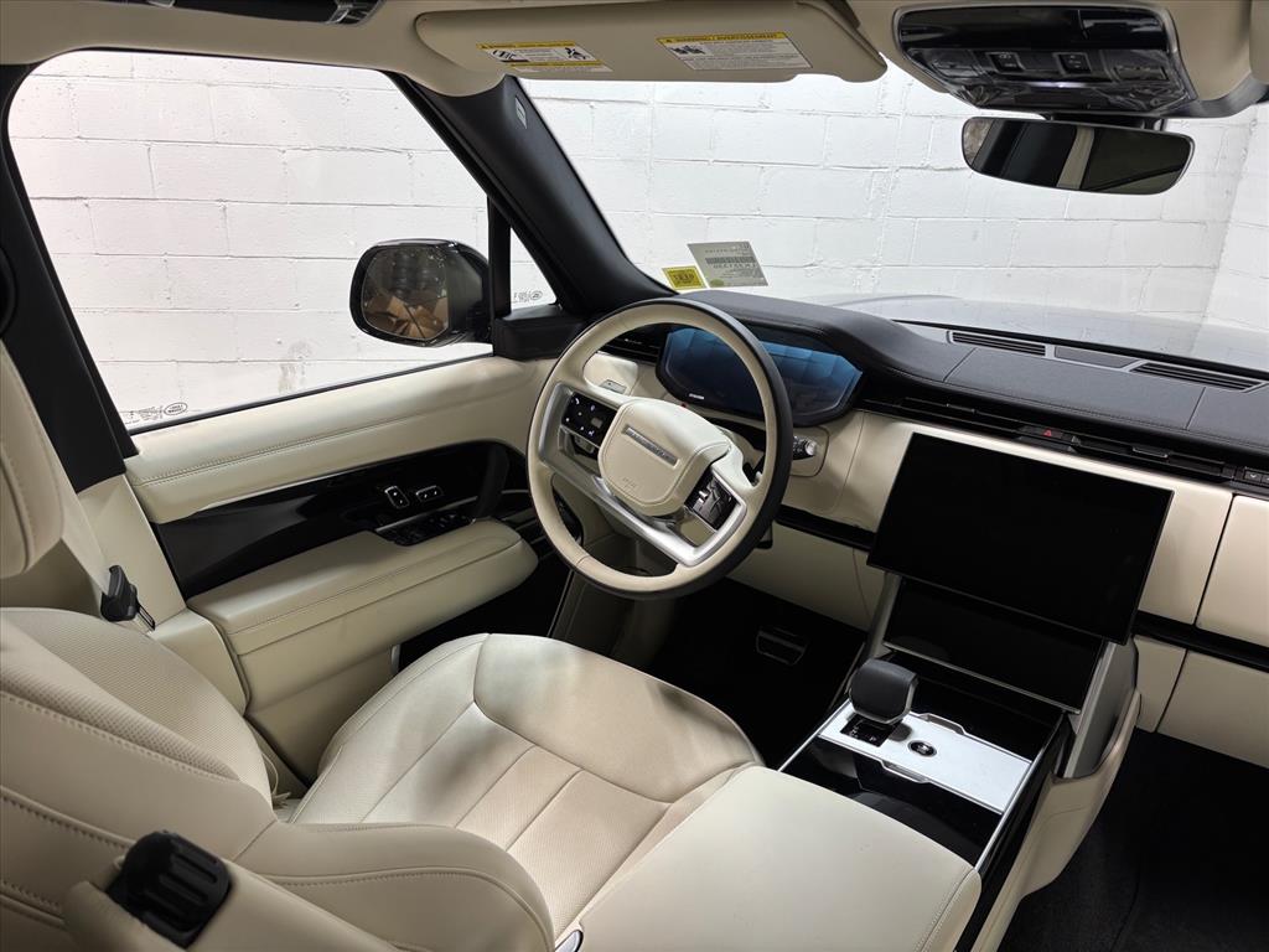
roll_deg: -1.6
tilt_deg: -22.3
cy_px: 476
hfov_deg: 67.3
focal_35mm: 26
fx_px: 953
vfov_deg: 53.1
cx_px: 634
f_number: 1.6
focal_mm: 5.96
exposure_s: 1/120
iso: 50
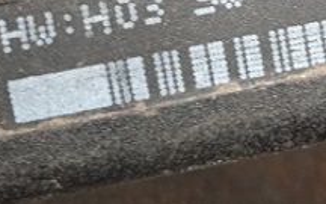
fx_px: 782
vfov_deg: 13.5
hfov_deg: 23.2
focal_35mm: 88
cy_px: -150
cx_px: 257
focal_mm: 3.43
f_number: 2.2
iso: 181
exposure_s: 1/50
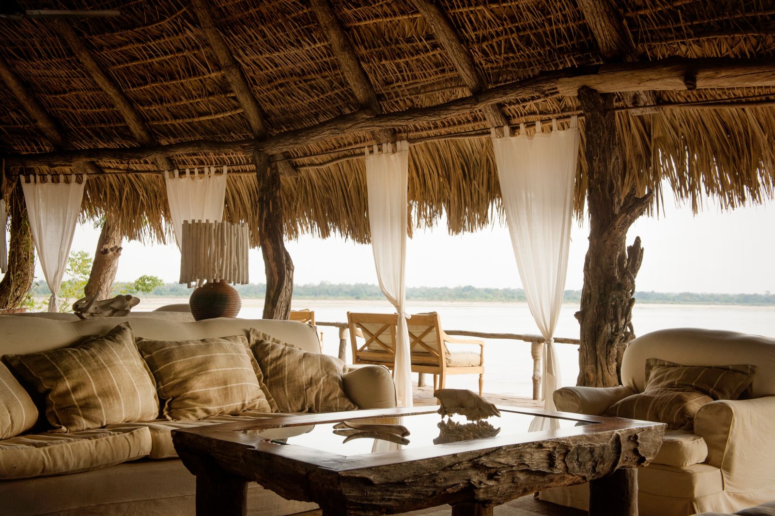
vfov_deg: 31.9
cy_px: 258
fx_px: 904
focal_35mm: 42
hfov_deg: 46.4
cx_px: 388
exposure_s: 1/160
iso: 800
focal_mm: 42
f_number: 8
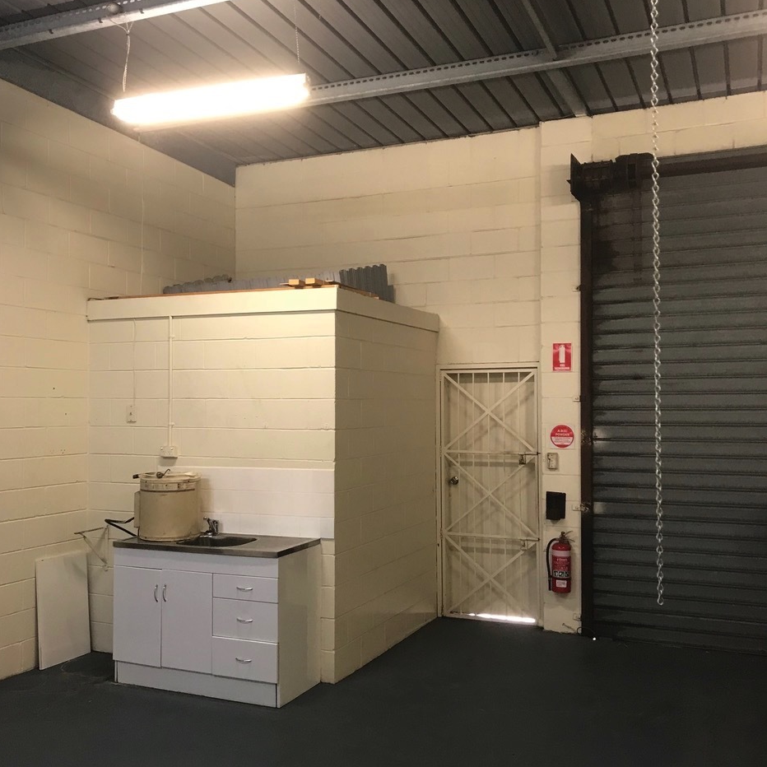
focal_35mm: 34
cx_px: 374
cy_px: 399
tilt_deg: +1.3
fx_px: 852
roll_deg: +0.2
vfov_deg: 48.4
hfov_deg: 48.4
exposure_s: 1/20
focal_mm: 3.99
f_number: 1.8
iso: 40
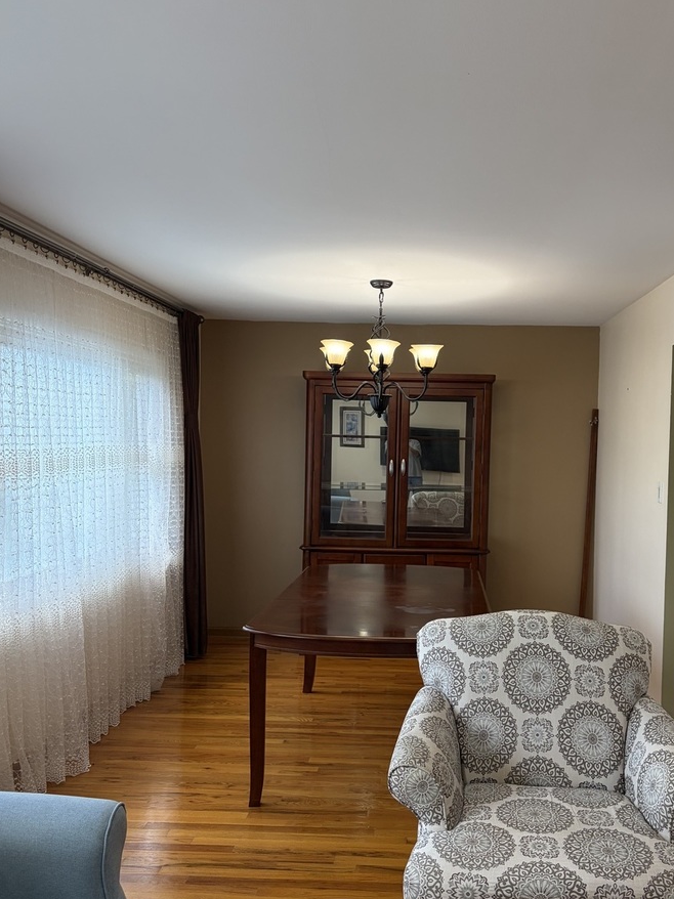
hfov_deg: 43.9
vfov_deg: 56.8
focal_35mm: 32
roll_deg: -1.6
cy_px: 466
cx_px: 408
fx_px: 831
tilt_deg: -1.2
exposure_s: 1/121
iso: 125
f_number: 1.6
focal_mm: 5.96
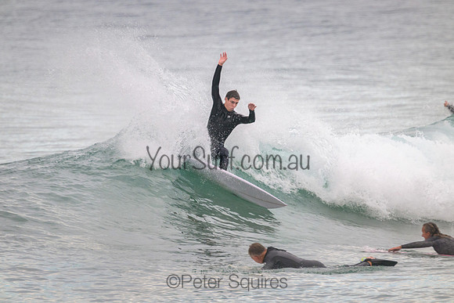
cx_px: 227
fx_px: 10091
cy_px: 152
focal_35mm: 800
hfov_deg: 2.6
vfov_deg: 1.7
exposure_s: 1/320
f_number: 11
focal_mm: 800
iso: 2200
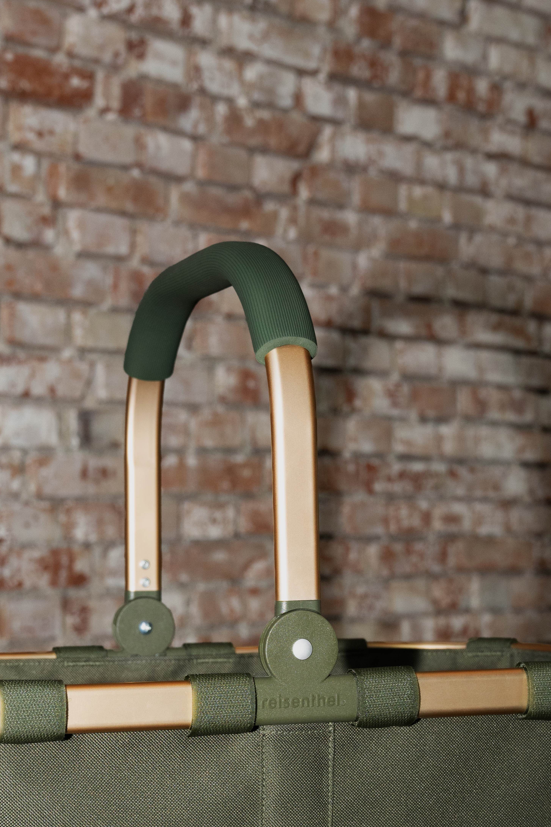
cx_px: 179
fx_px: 1767
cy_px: 519
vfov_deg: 26.2
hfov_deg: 17.7
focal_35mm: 77
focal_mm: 36
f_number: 5.6
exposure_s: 1/250
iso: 800
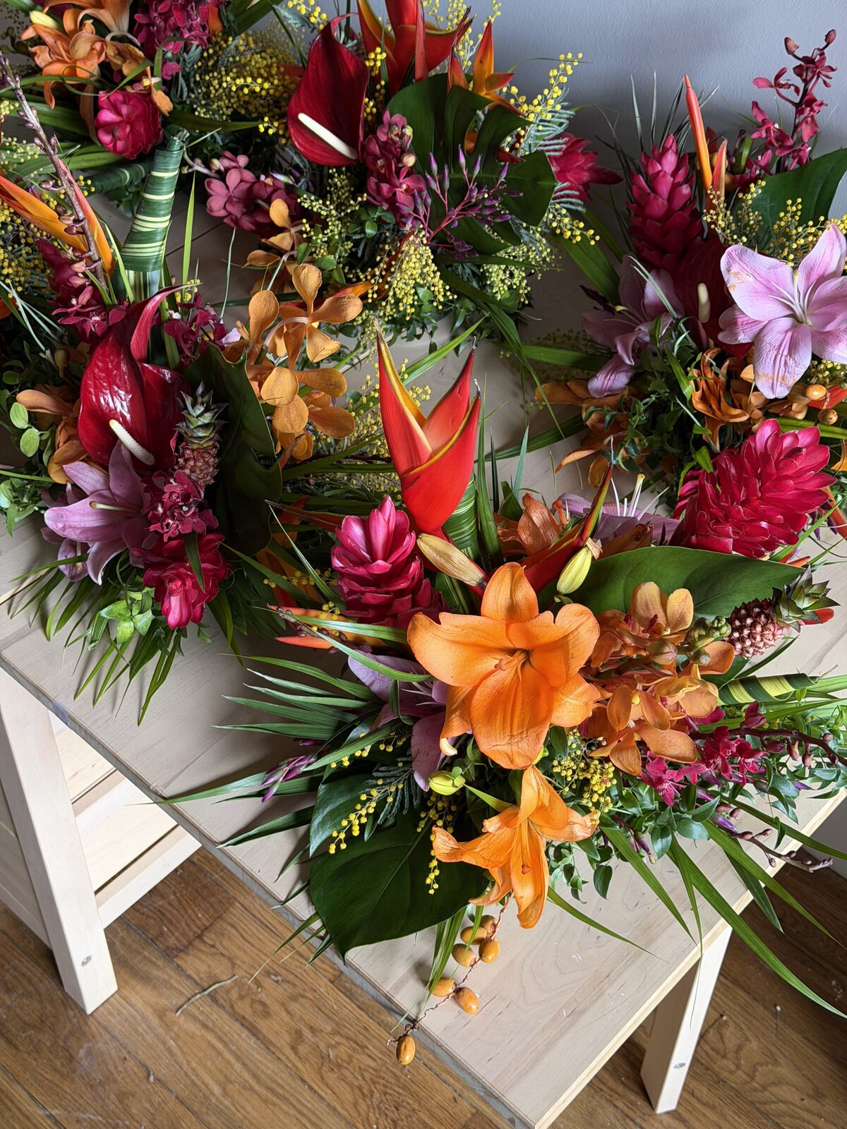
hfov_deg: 30.3
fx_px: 1566
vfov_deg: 39.7
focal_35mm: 48
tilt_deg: -47.3
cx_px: 424
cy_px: 564
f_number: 1.78
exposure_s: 1/60
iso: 200
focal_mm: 6.76
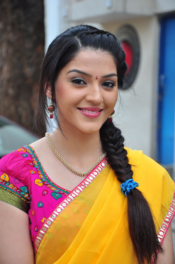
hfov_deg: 10.1
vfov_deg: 15.2
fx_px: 987
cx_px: 88
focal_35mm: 135
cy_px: 132
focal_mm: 90
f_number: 5.6
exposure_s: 1/125
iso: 500
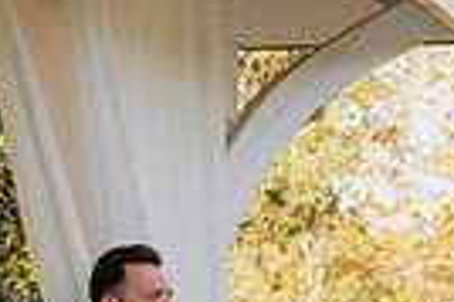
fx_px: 2078
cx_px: 132
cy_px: 467
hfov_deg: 12.4
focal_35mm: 165
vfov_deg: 8.1
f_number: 2.8
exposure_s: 1/1000
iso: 200
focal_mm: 38
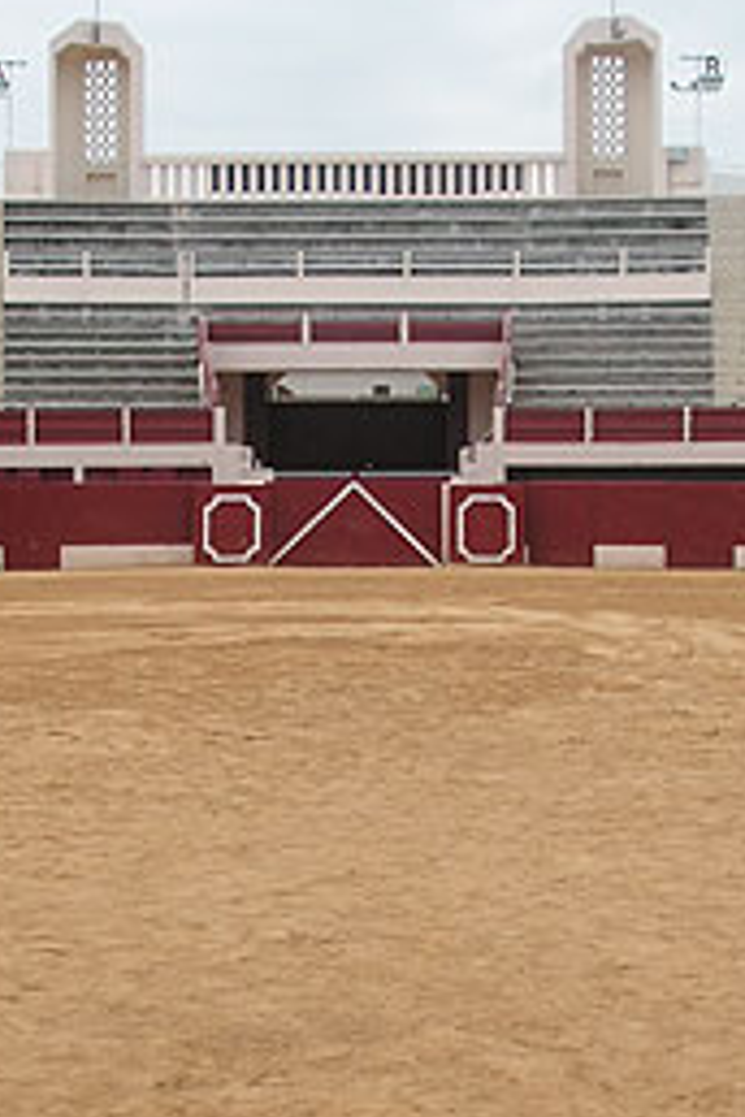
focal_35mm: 69
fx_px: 2142
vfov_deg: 29.2
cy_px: 671
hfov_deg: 19.7
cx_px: 355
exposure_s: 1/350
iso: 50
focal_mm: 6.3
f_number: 3.3
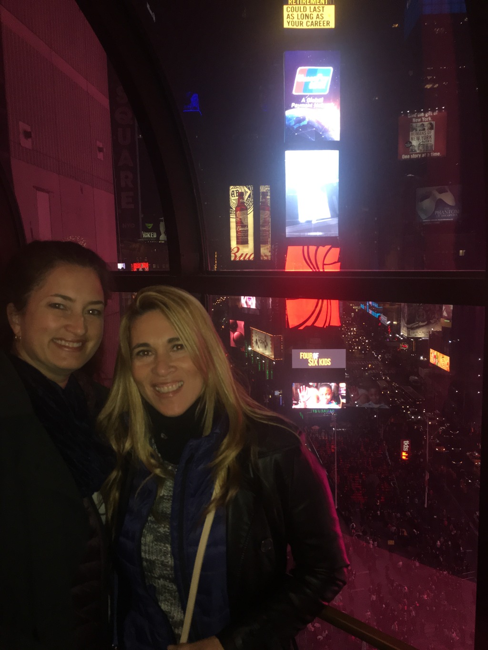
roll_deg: +1.7
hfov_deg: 48.2
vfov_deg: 61.7
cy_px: 325
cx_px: 244
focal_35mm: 29
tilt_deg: -6.7
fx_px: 545
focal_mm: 4.15
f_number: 2.2
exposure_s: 1/30
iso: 125
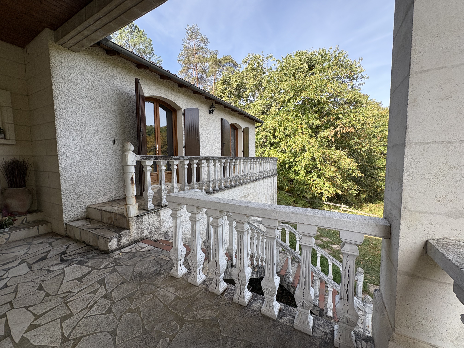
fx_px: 188
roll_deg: +1.7
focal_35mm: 14
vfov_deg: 85.7
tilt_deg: -3.7
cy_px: 174
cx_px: 232
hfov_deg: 102.1
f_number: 2.2
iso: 40
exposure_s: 1/443
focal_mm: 2.22
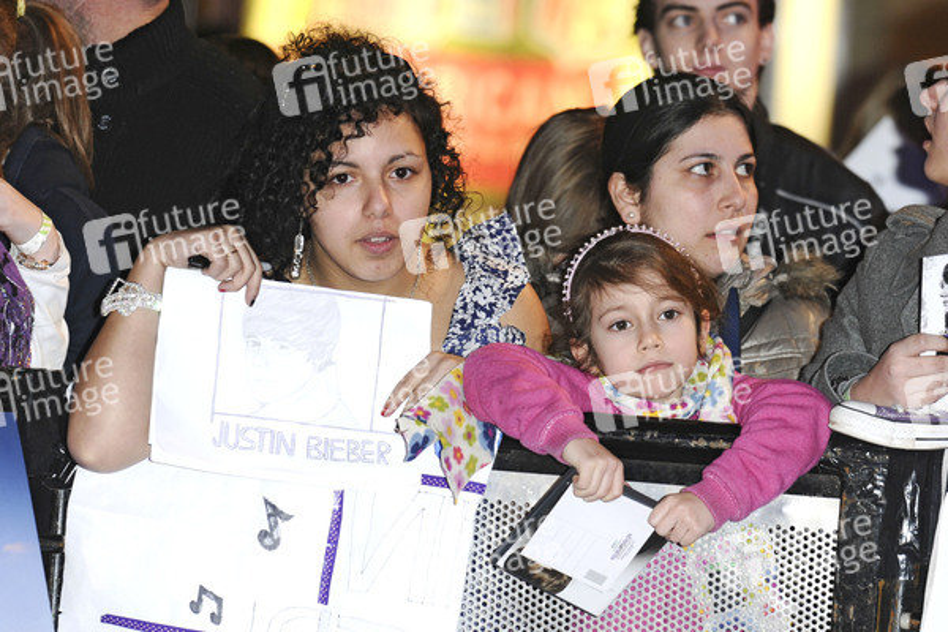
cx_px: 474
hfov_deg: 8.9
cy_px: 316
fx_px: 6122
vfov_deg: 5.9
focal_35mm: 232
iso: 320
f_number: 3.5
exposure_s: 1/160
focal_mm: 155
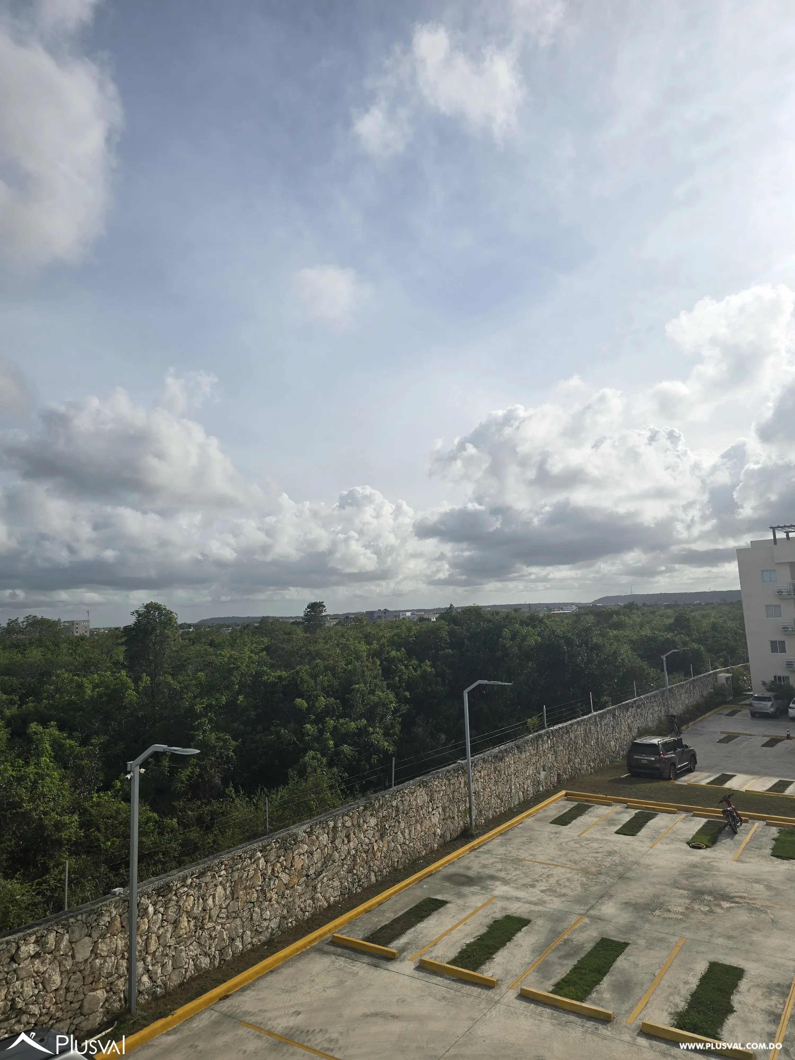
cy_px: 530
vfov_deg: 73.9
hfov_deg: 58.9
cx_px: 398
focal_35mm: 23
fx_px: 704
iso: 12
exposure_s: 1/1588
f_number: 1.7
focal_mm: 6.3
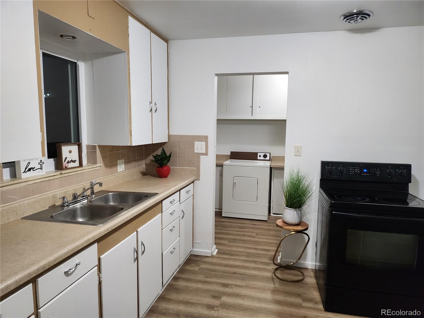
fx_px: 294
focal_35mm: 24
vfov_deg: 56.8
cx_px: 212
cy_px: 159
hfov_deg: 71.6
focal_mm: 5
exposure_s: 1/120
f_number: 1.8
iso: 1000
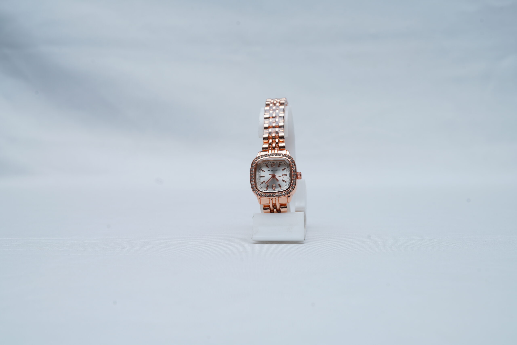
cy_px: 172
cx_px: 258
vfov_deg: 27.0
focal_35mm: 50
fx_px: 718
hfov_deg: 39.6
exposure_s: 1/160
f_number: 9
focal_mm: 50
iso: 125
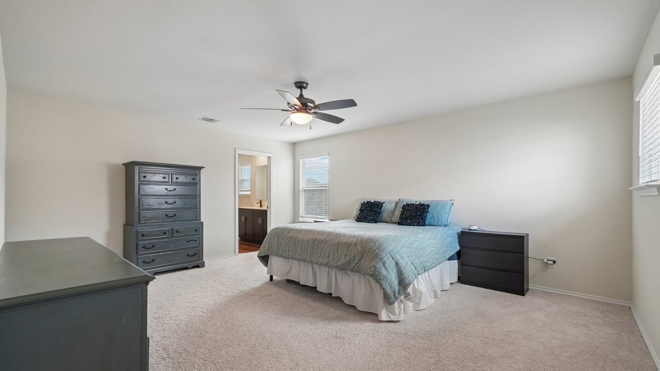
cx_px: 332
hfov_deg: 99.4
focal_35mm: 16
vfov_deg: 67.0
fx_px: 280
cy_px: 194
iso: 800
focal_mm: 15
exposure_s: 1/25
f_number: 8
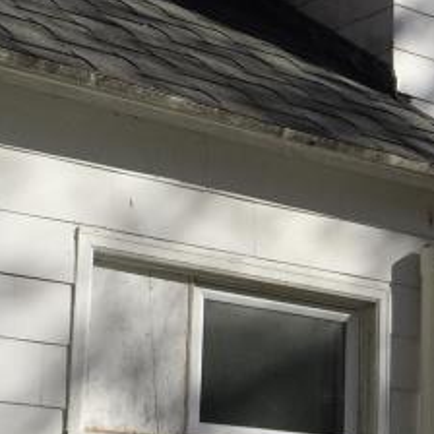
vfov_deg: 14.9
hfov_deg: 14.5
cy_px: 302
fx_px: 1660
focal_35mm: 117
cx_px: 510
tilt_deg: +10.3
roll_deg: +0.3
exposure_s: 1/2198
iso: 32
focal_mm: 4.15
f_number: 2.2
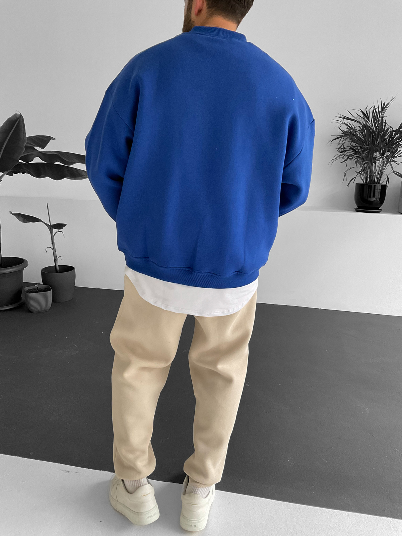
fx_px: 449
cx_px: 201
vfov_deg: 61.7
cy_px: 268
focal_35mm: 29
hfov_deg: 48.2
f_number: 1.8
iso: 64
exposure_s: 1/105
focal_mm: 3
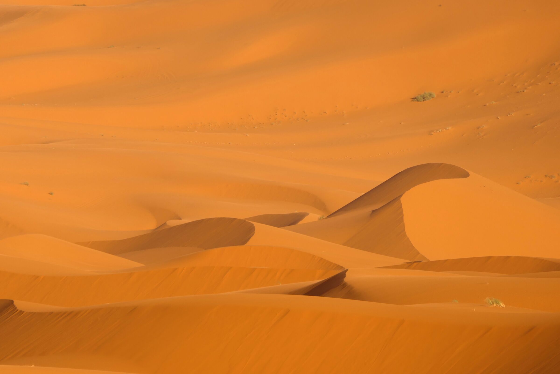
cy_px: 187
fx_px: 7466
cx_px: 280
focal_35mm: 480
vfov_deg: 2.9
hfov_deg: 4.3
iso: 125
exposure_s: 1/160
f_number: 6.3
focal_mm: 176
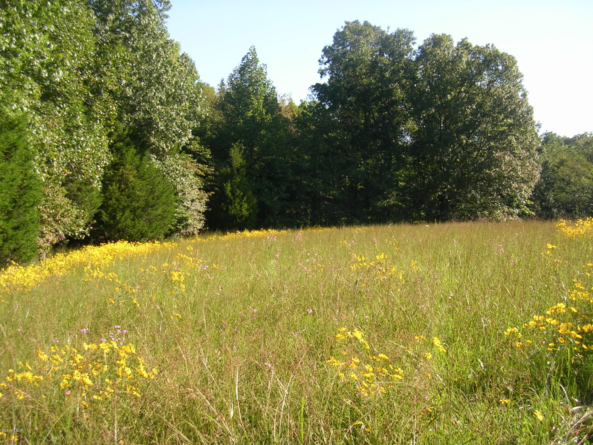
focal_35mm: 38
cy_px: 222
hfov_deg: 49.0
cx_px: 296
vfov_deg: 37.7
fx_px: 651
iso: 50
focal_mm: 5.8
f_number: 2.8
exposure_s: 1/415
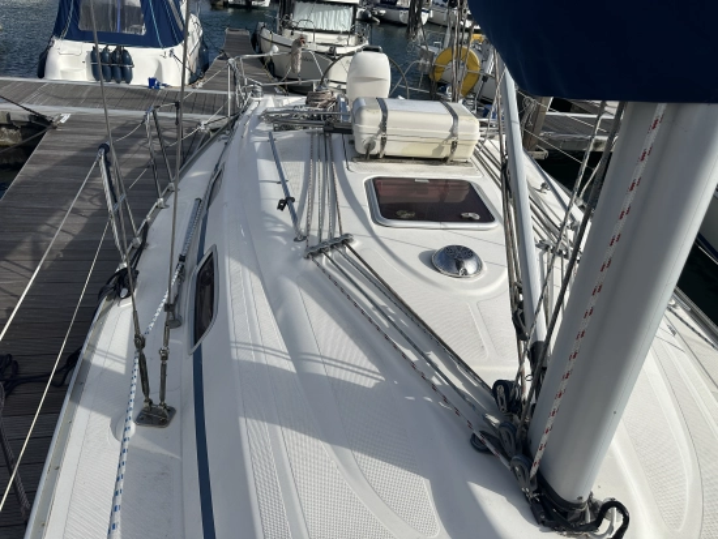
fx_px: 498
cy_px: 270
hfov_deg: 71.6
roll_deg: -7.7
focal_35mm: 24
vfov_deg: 56.9
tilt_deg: -29.5
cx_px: 359
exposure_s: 1/8929
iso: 80
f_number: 1.78
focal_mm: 6.86
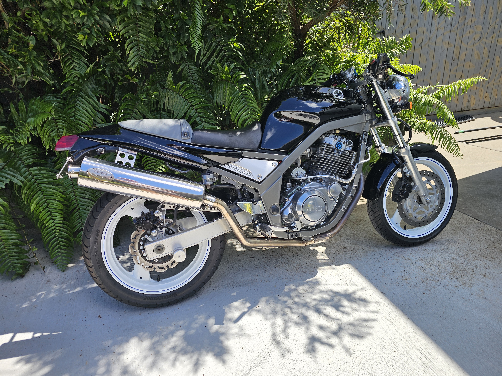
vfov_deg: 58.9
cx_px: 251
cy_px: 188
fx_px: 334
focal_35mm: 23
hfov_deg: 73.9
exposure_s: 1/354
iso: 10
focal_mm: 6.3
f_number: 1.7
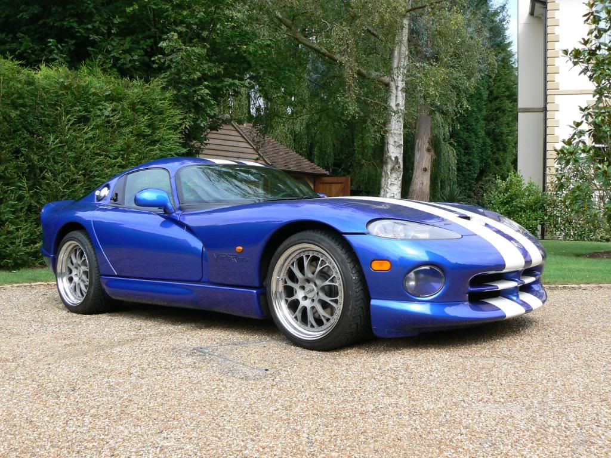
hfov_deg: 51.4
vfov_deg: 39.7
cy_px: 229
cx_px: 306
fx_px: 635
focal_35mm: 36
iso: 80
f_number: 5.6
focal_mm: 6
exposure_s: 1/250
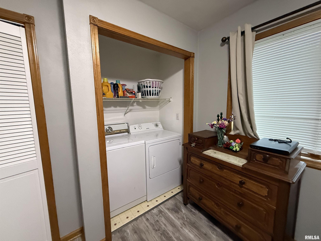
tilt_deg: -6.1
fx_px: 130
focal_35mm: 14
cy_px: 120
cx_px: 160
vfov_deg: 85.7
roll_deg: +0.8
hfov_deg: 102.1
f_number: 2.2
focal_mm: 2.22
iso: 640
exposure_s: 1/60
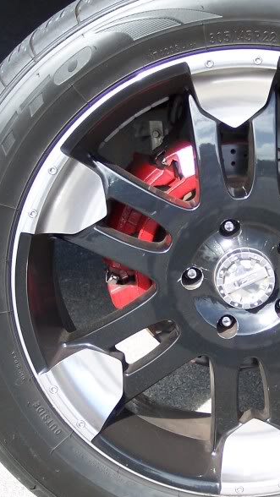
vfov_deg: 29.3
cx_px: 277
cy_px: 269
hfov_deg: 16.4
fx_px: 950
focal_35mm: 72
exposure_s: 1/500
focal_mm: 8
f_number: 2.8
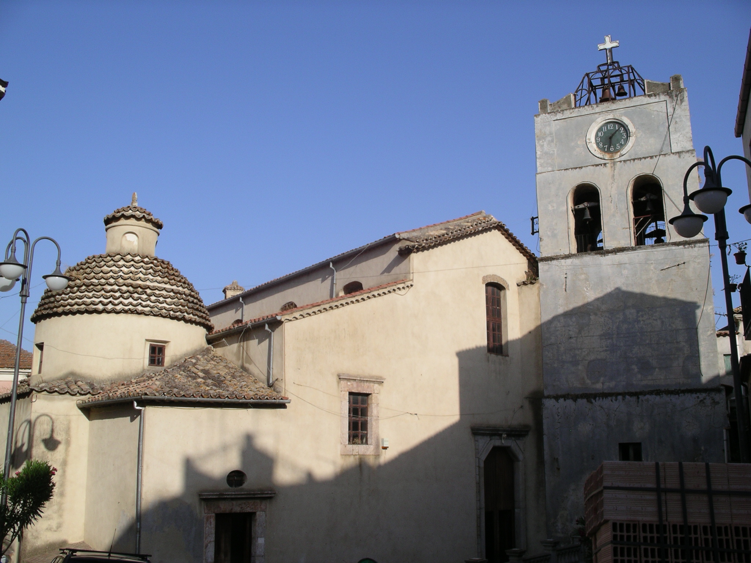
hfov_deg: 50.1
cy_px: 282
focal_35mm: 37
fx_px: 803
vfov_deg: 38.7
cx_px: 376
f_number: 5.6
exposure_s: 1/400
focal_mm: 7.8
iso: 64
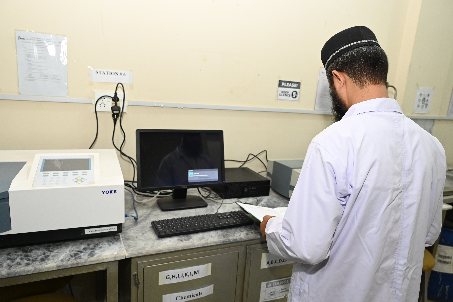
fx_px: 321
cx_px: 226
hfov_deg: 70.5
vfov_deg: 50.4
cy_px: 151
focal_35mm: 26
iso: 4000
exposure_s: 1/200
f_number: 5.6
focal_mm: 25.5
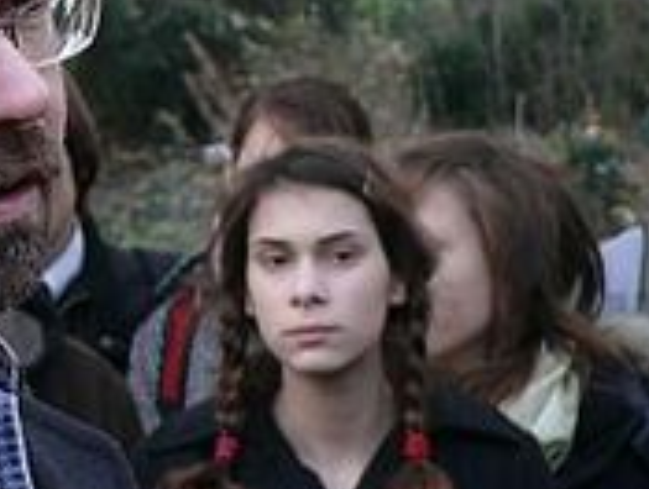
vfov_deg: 5.0
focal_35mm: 301
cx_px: -22
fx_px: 5655
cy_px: 215
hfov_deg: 6.5
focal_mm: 15.6
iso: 100
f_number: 3.2
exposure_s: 1/80
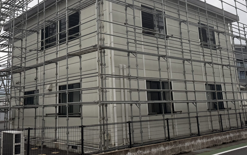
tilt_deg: +11.8
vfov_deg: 31.6
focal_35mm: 40
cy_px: 44
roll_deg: +2.1
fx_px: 269
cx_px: 105
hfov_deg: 49.1
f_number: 1.78
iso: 80
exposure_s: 1/632
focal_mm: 6.76
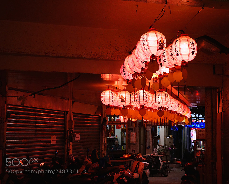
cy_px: 93
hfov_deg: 28.4
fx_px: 451
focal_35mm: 67
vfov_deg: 23.0
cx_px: 134
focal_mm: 39
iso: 1000
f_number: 5.6
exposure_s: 1/60
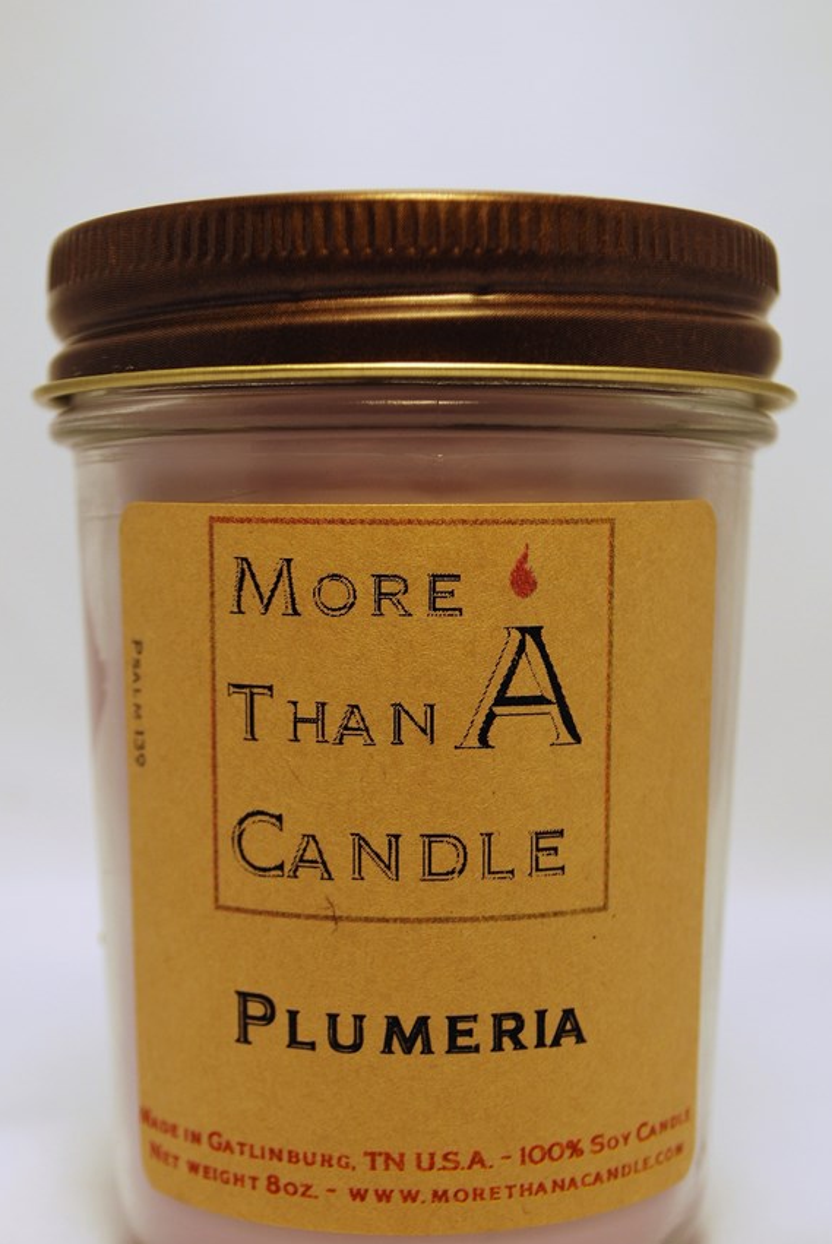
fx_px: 2249
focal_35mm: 65
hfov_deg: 21.0
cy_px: 722
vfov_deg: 30.9
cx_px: 417
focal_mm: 36
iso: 200
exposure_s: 1/125
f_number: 5.3
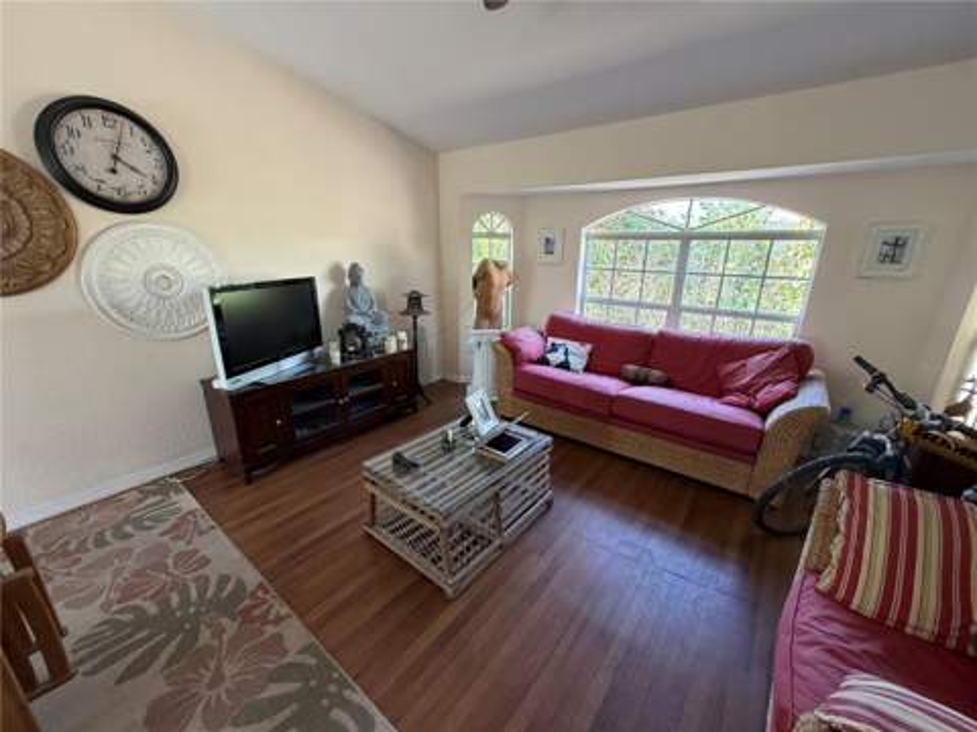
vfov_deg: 85.7
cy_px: 366
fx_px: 395
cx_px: 488
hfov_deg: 102.1
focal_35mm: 14
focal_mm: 2.22
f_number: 2.2
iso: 320
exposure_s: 1/121
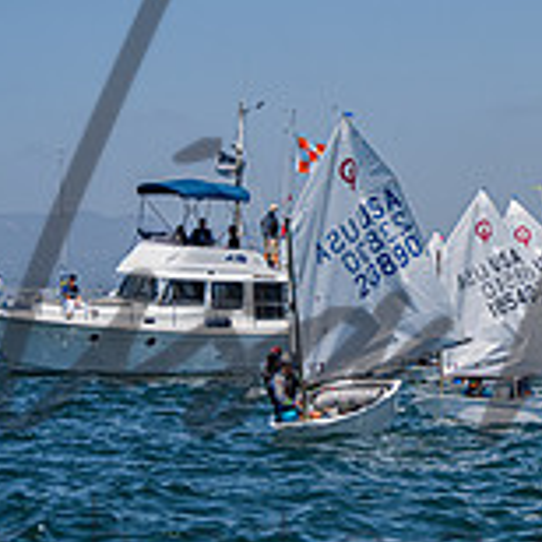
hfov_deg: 10.4
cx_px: 774
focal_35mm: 163
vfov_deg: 10.7
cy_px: 283
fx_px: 2887
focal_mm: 50
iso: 250
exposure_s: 1/3200
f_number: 5.6
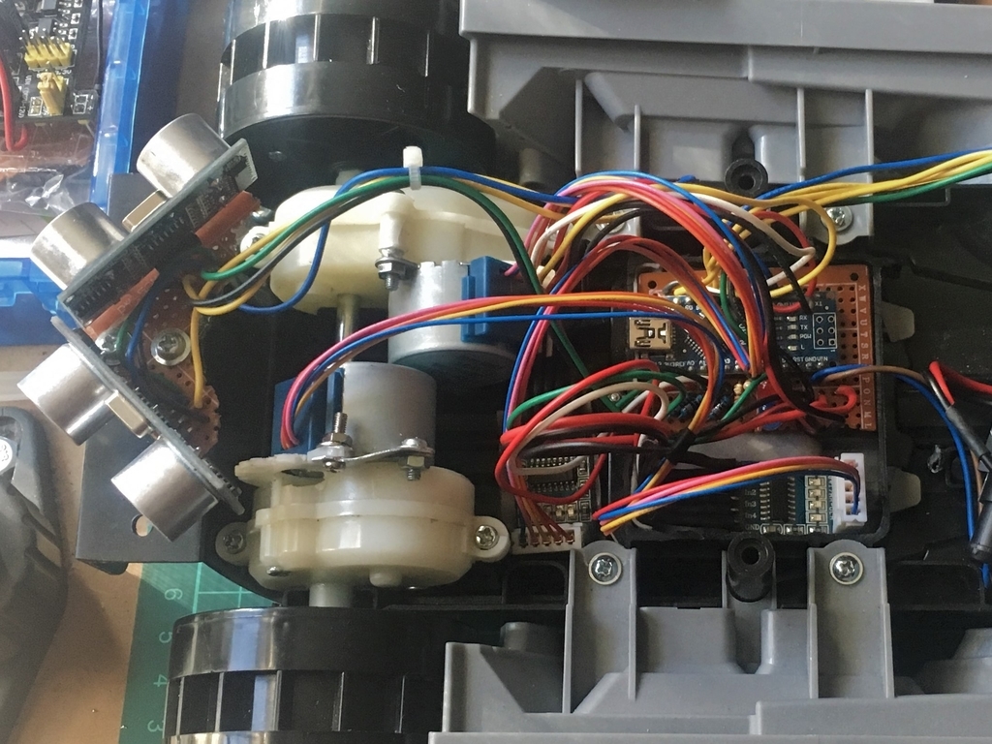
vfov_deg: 48.2
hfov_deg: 61.7
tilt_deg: -67.0
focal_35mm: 29
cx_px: 496
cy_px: 372
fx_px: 831
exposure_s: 1/30
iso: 160
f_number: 2.2
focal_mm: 4.15
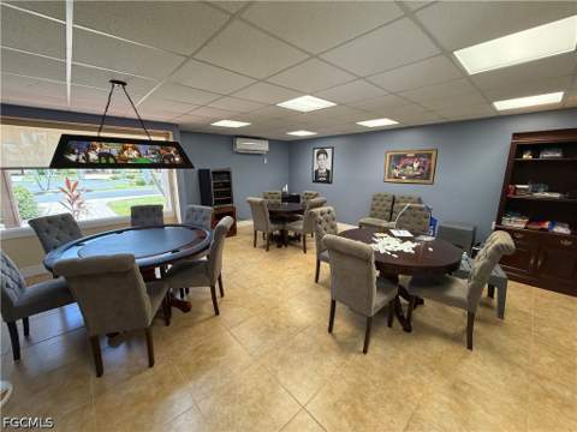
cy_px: 216
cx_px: 288
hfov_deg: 102.1
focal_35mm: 14
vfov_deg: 85.7
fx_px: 233
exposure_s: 1/120
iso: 250
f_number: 2.2
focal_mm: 2.22
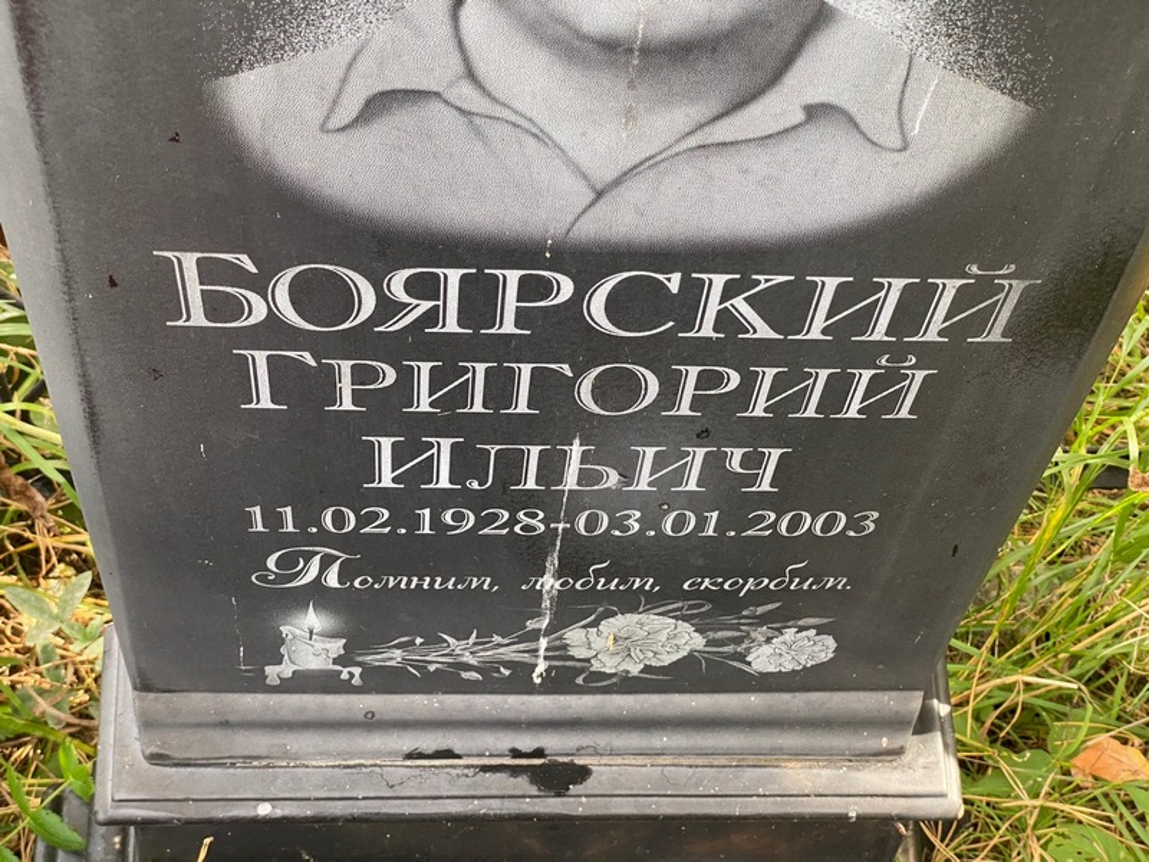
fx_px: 1726
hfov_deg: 36.8
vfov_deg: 28.0
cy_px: 431
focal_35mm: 52
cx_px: 574
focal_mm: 6
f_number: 2
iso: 80
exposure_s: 1/122
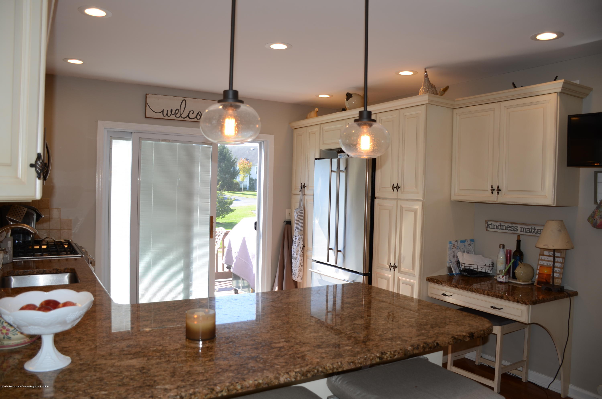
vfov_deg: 47.7
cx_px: 301
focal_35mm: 27
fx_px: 451
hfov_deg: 67.5
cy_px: 200
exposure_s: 1/80
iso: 100
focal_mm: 18
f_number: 4
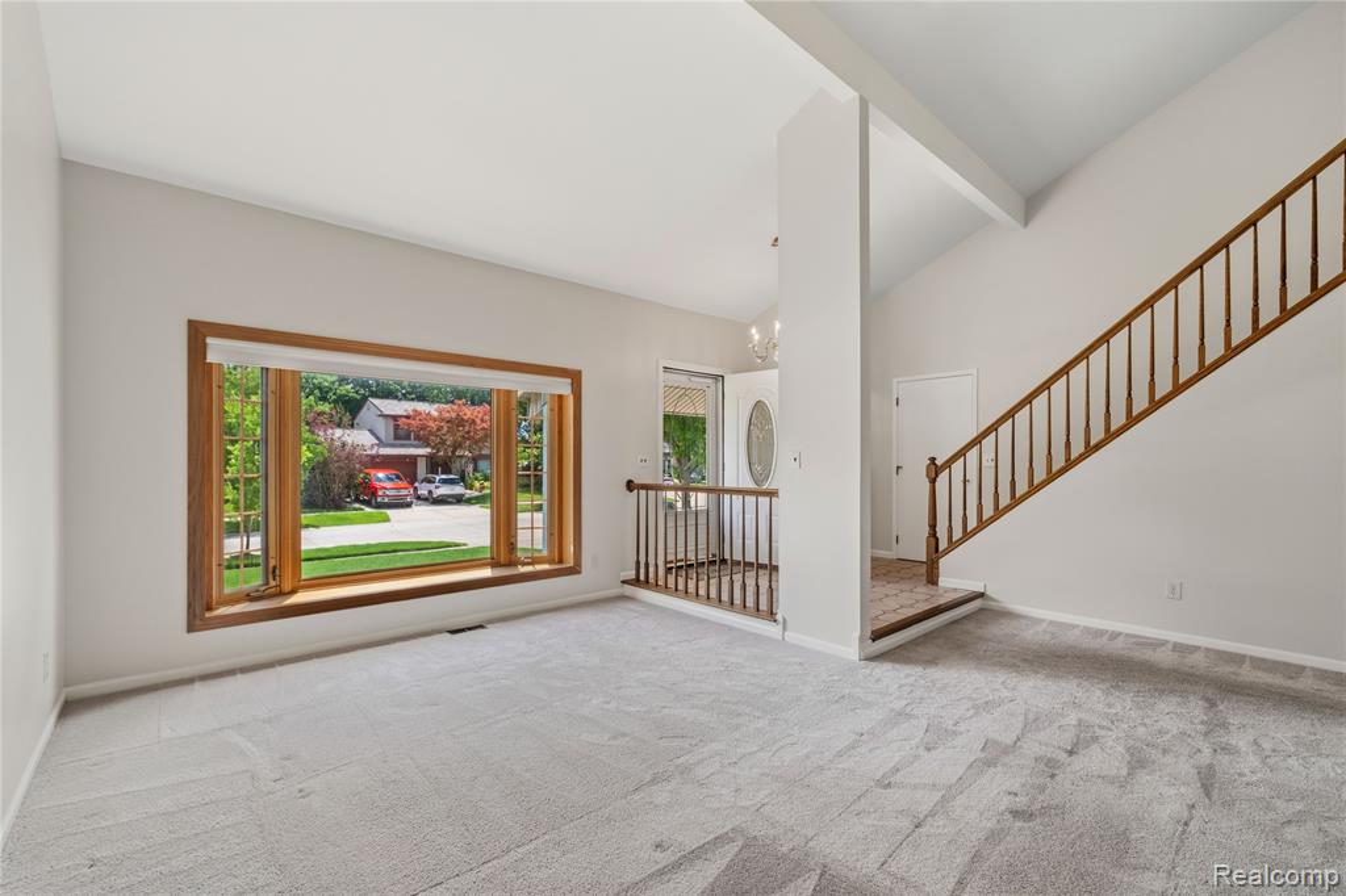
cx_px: 673
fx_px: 561
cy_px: 448
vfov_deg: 77.3
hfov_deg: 100.4
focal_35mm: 15
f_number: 7.1
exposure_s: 1/4
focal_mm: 10
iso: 500
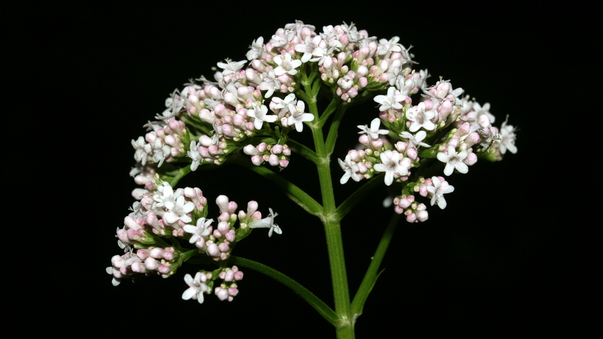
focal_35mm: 111
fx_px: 1775
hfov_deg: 19.3
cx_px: 301
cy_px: 161
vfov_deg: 10.9
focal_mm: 70
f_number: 18
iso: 100
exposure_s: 1/125
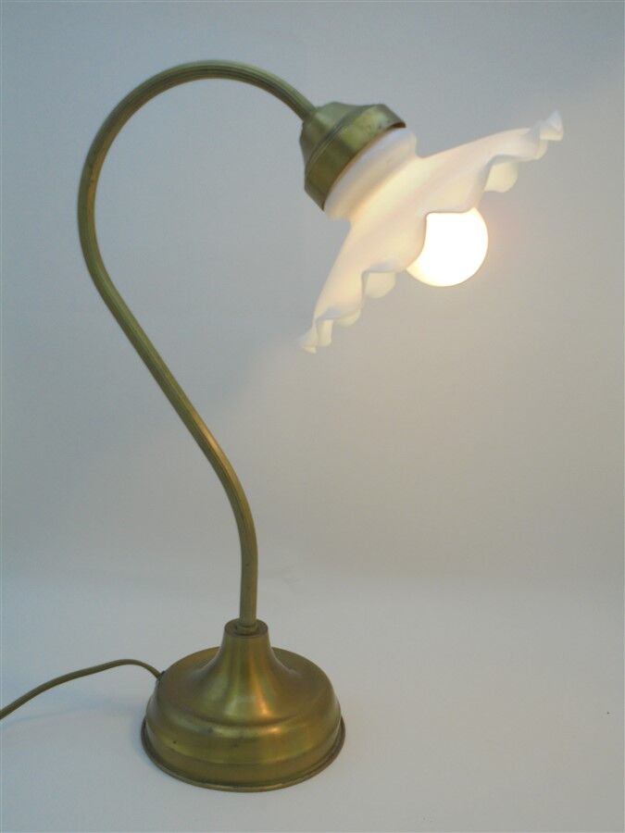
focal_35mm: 34
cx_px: 312
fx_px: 819
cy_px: 416
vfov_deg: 54.0
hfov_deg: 41.8
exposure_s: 1/125
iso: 100
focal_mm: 6.1
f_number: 4
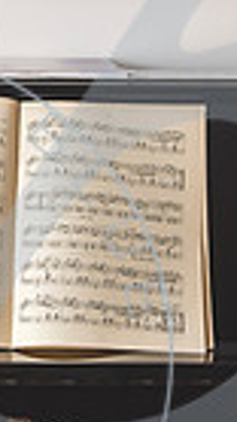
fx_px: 1567
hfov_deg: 8.6
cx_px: 11
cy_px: 99
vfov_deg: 15.3
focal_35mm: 140
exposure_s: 1/125
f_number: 2.8
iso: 100
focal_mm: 32
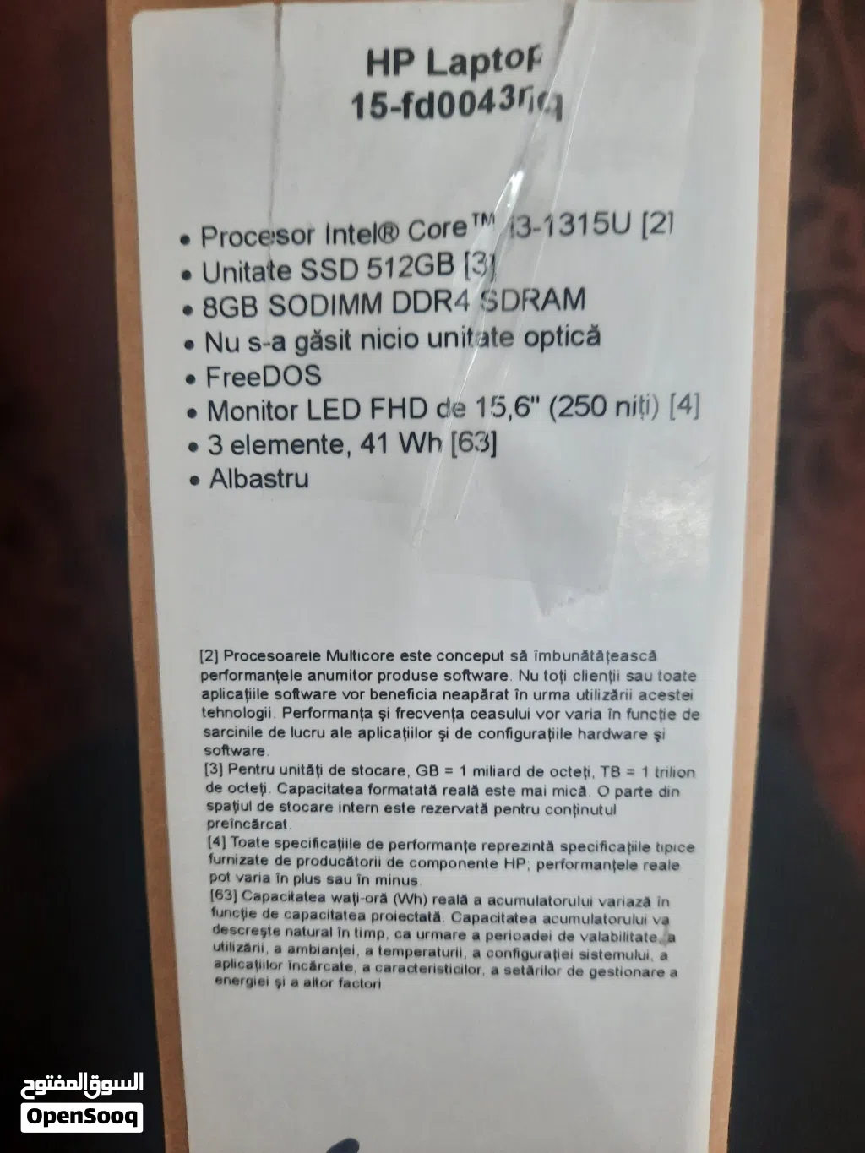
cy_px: 576
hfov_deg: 54.9
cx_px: 432
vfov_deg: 69.4
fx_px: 833
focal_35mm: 25
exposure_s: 1/40
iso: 320
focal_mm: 4.6
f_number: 2
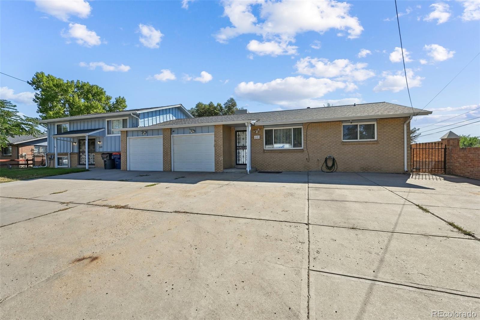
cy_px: 160
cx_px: 240
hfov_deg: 104.3
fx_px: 187
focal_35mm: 14
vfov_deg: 81.2
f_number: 11
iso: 400
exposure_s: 1/640
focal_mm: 14
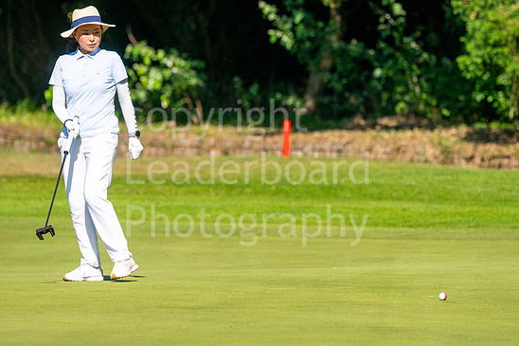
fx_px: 6860
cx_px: 249
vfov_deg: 2.9
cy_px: 177
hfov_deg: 4.3
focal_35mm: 476
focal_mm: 300
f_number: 5
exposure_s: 1/3200
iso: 320
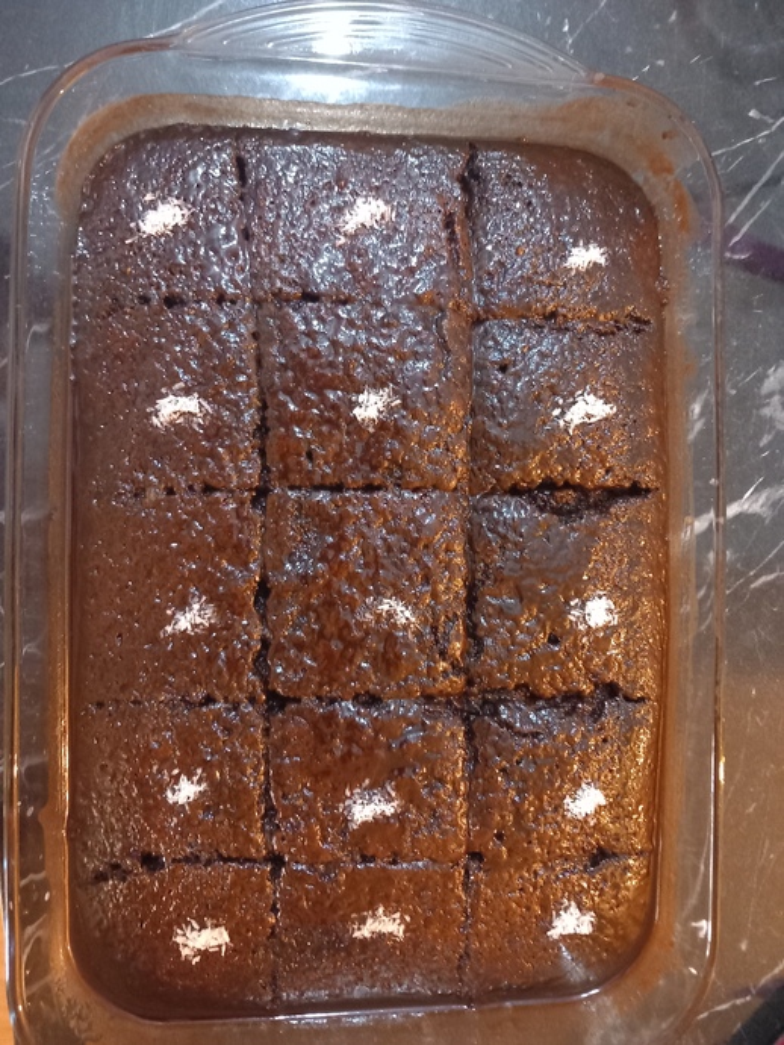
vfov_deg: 65.3
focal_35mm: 27
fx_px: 815
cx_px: 392
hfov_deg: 51.4
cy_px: 522
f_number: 1.8
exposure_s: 1/14.3
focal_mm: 4
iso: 1250
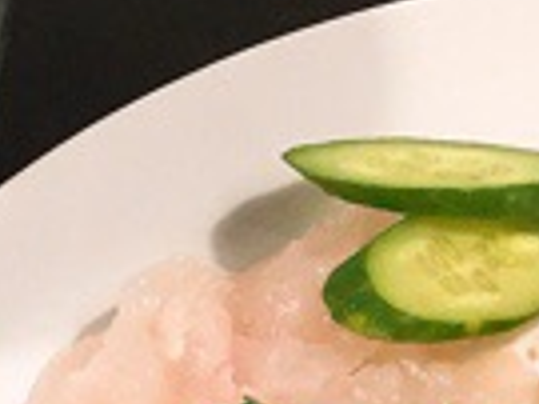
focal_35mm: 147
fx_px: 2287
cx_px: 236
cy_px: 704
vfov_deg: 9.6
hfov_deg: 13.4
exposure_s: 1/30
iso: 64
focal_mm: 3.3
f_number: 2.4
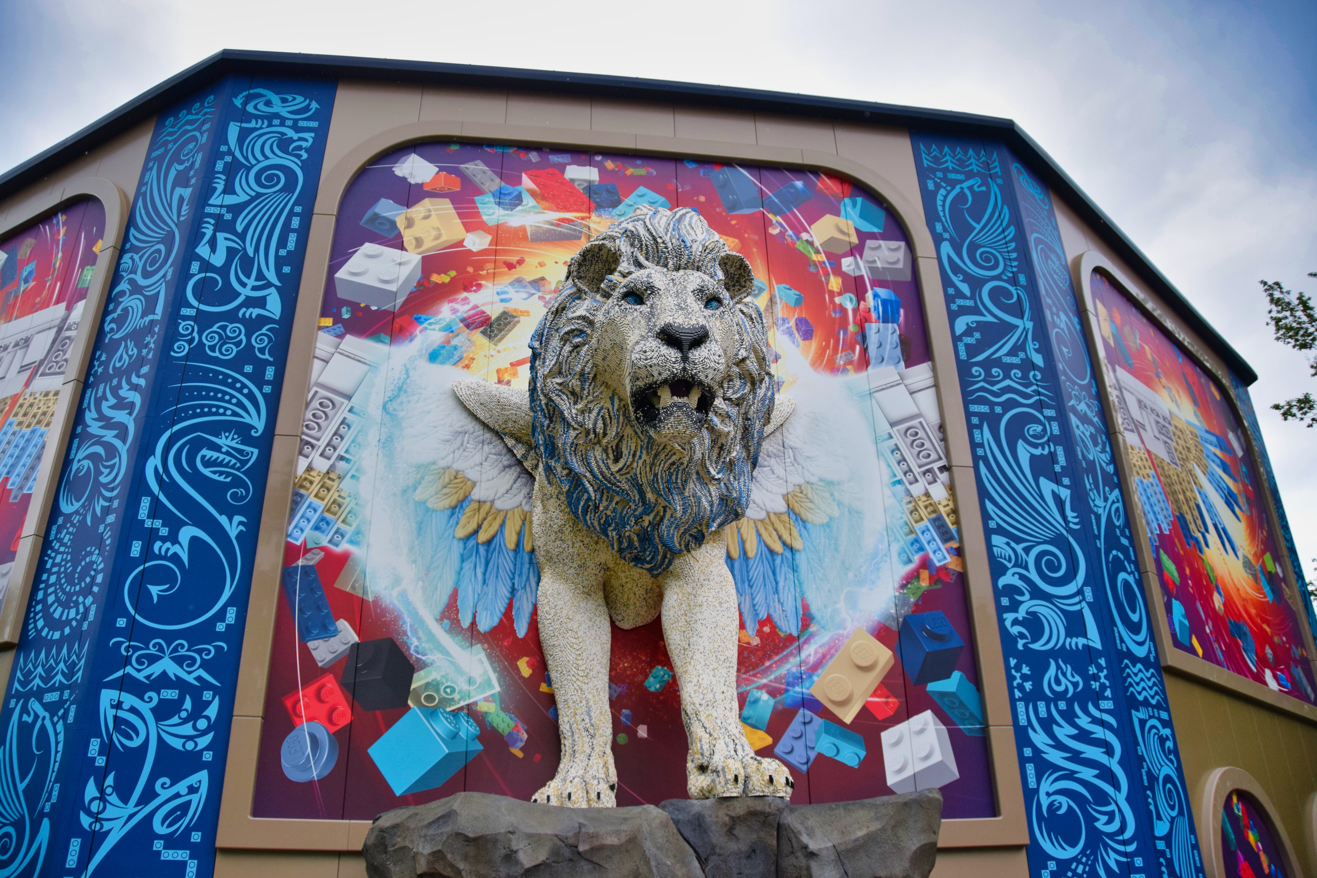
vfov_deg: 47.9
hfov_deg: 67.4
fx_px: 988
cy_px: 439
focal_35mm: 27
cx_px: 658
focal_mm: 18
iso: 500
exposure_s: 1/1000
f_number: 4
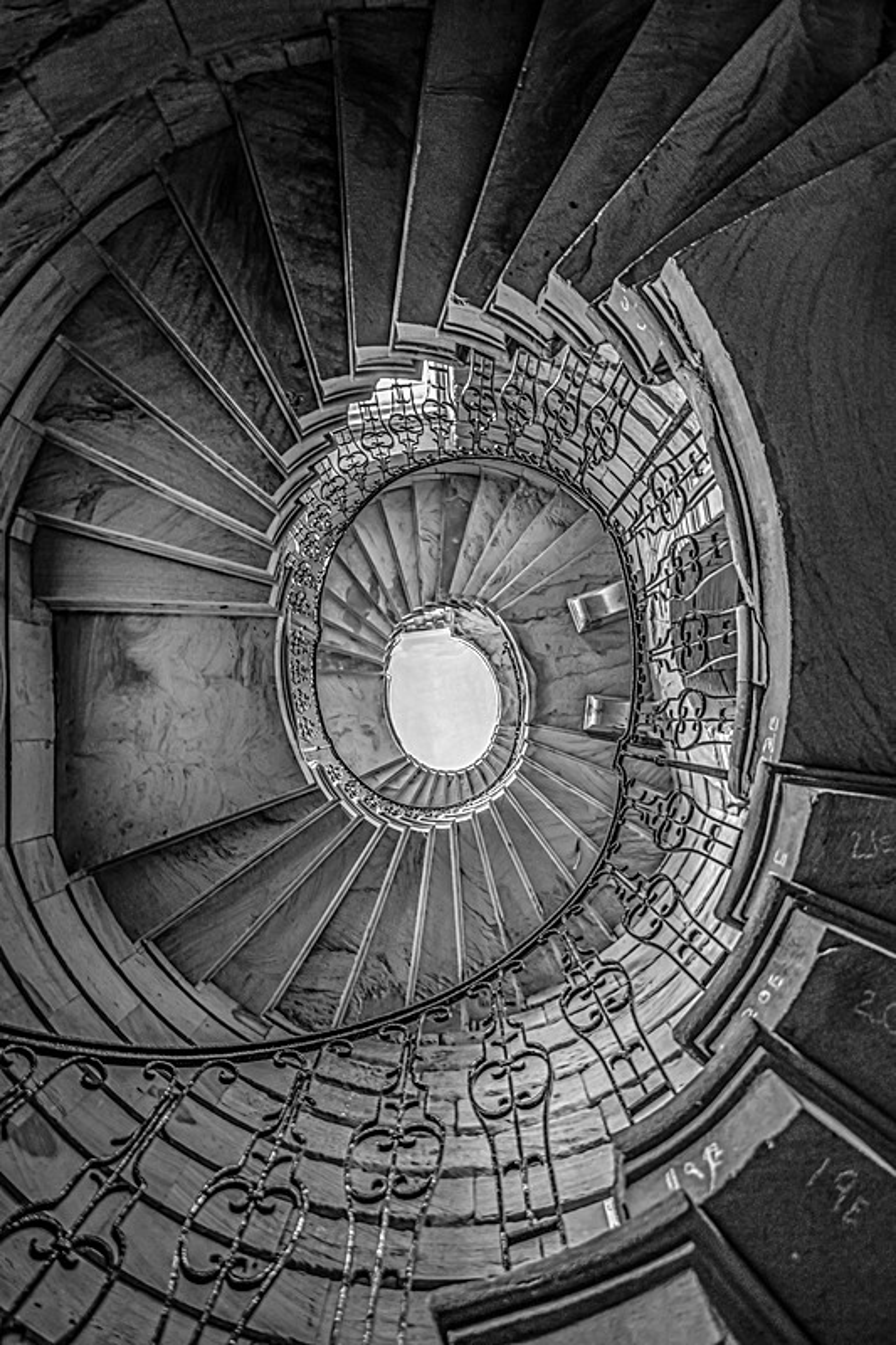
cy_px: 672
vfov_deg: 100.4
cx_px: 448
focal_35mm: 15
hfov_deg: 77.3
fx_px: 560
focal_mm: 10
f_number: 4.5
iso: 800
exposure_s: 1/10
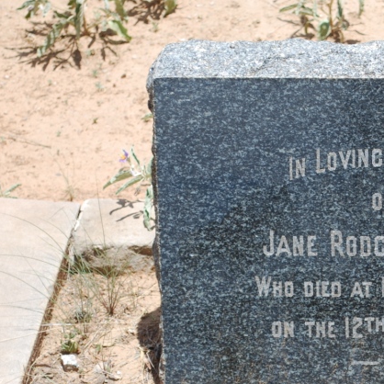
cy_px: 271
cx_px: 380
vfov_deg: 10.1
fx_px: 2159
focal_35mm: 172
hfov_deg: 10.1
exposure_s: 1/200
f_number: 7.1
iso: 100
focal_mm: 55
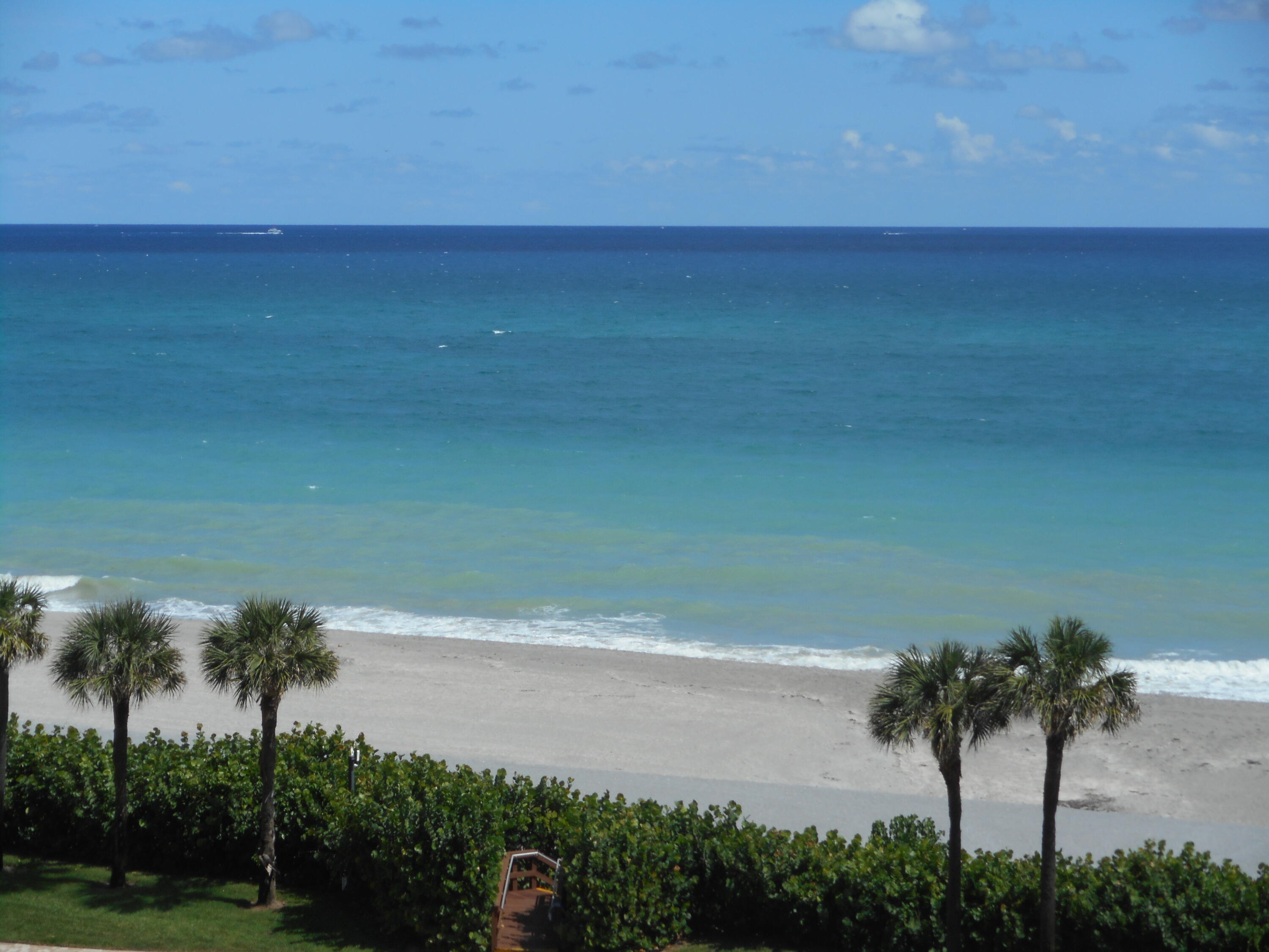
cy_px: 476
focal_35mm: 102
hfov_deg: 19.3
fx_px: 3739
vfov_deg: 14.5
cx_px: 634
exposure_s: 1/500
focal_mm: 18.2
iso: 80
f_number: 5.8
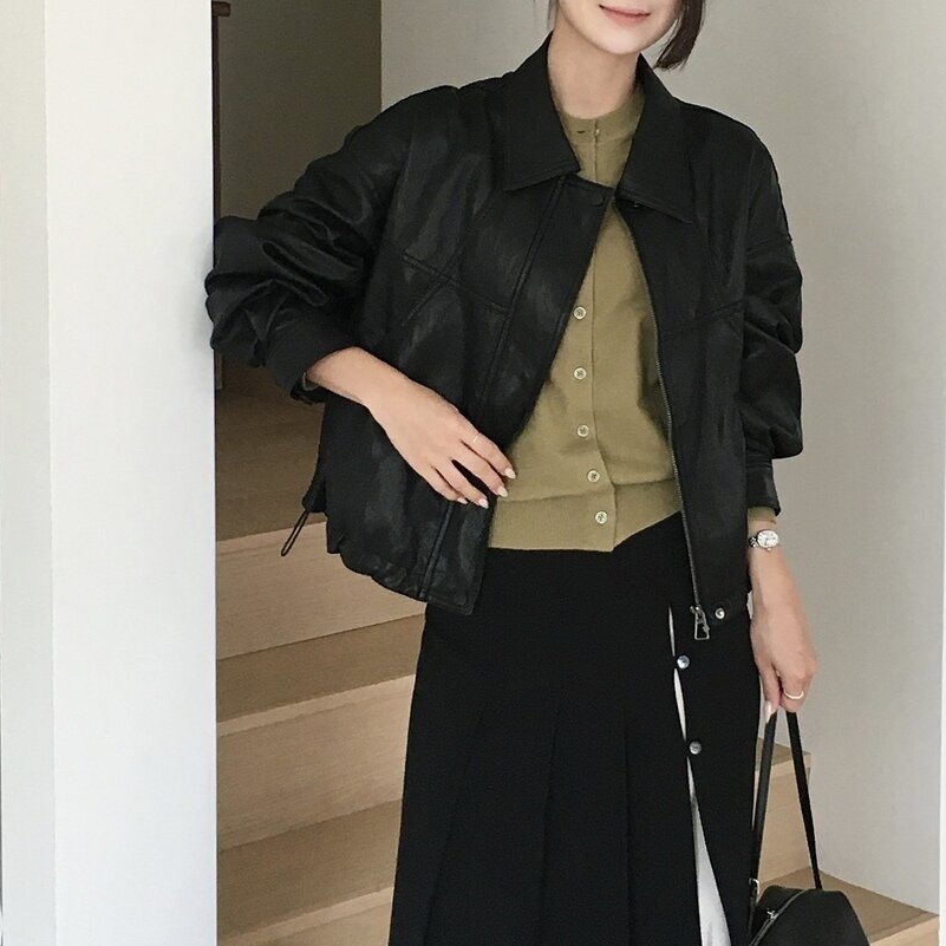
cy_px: 463
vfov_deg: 26.9
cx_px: 557
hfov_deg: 26.8
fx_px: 1979
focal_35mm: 64
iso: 32
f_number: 2.2
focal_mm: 4.15
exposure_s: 1/30
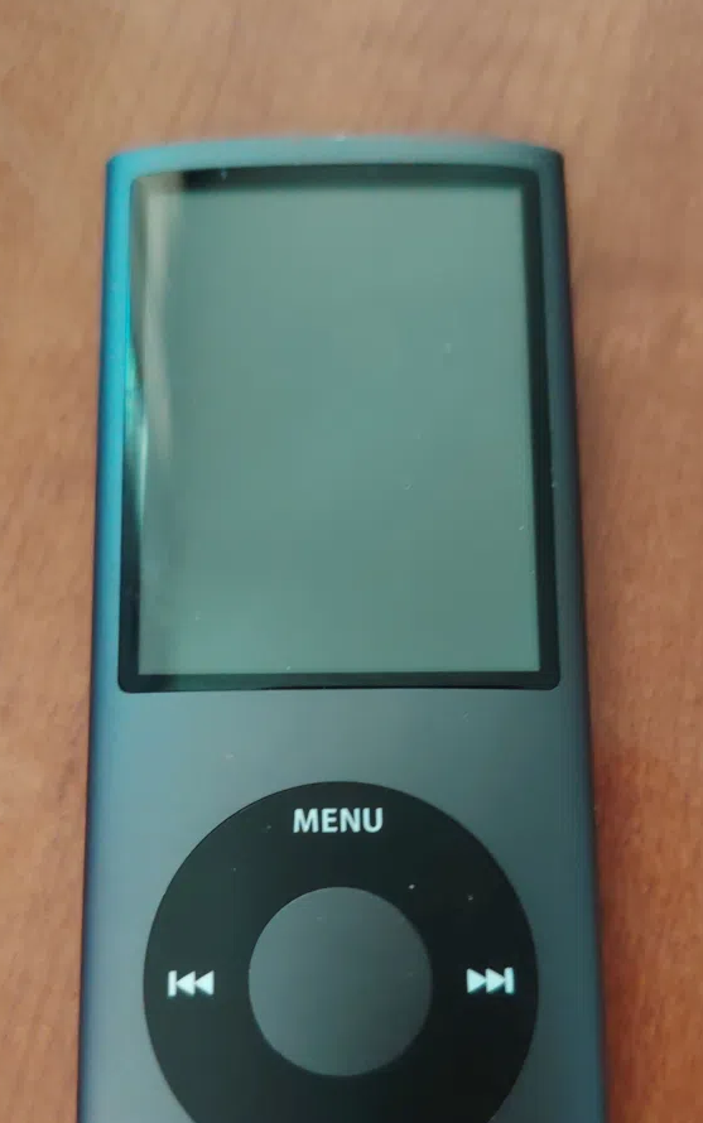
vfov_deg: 50.0
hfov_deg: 32.8
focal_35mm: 39
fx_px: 1194
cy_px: 685
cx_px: 312
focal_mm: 5.25
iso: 2491
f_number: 1.75
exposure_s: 1/25
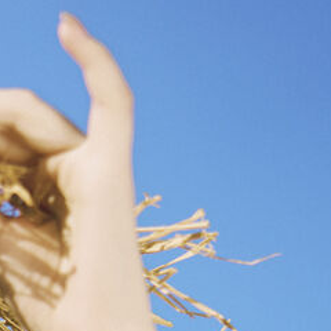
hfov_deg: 5.7
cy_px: 495
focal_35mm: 293
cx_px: -487
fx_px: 3170
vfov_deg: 5.9
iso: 125
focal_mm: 69
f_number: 2.8
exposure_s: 1/2500
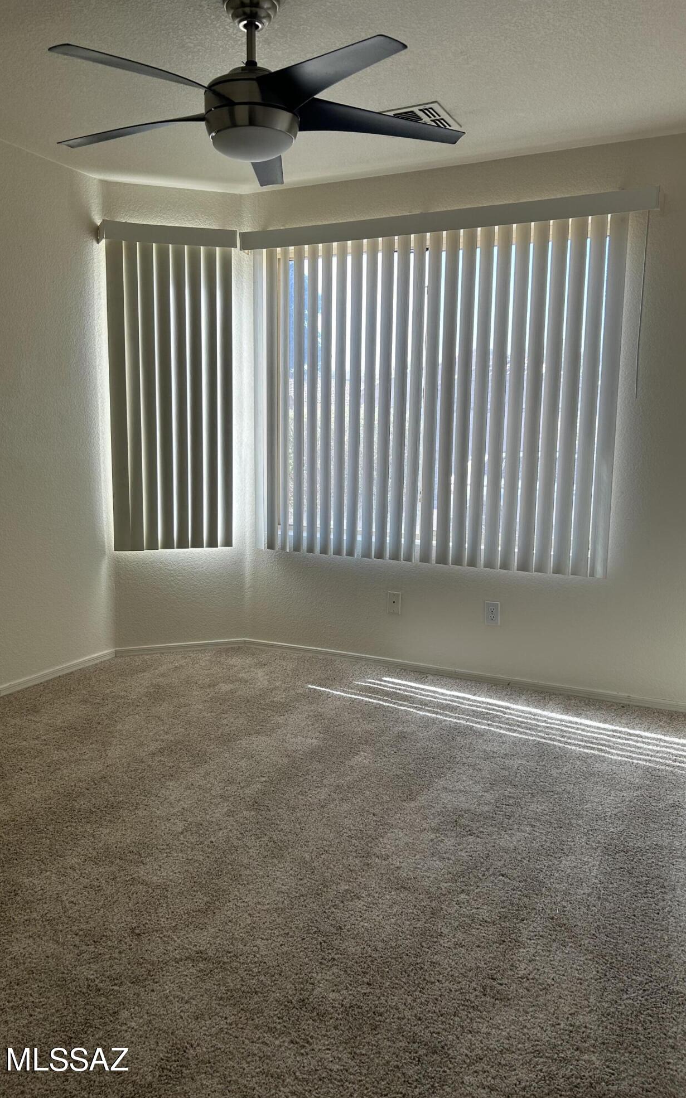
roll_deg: -0.7
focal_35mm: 28
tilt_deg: -8.1
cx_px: 320
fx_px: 838
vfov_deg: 66.5
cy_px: 553
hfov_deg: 44.5
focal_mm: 5.7
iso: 40
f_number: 1.5
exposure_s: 1/134
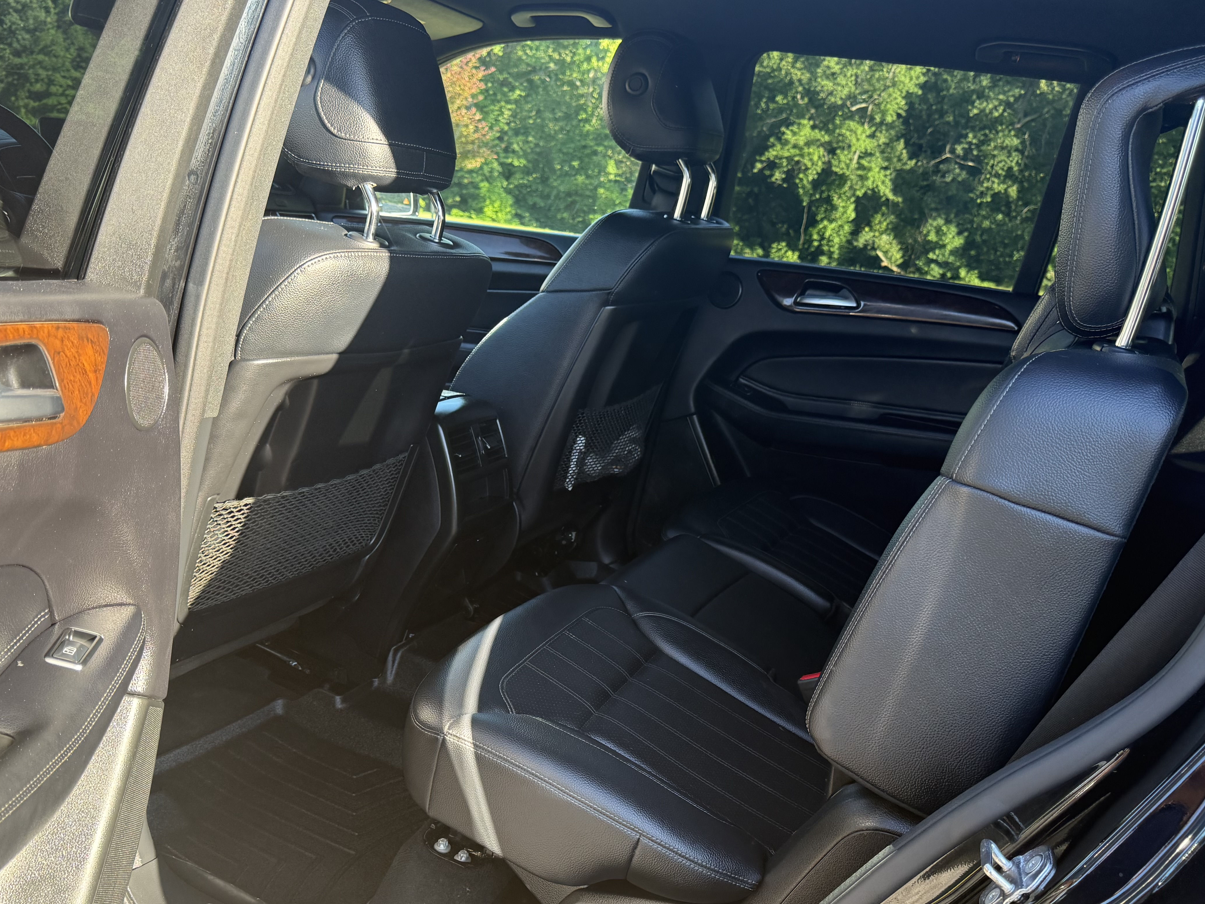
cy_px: 519
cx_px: 560
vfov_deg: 42.8
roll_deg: -7.3
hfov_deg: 55.3
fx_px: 1149
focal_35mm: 33
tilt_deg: -17.9
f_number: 1.78
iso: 125
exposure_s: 1/228
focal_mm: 6.76
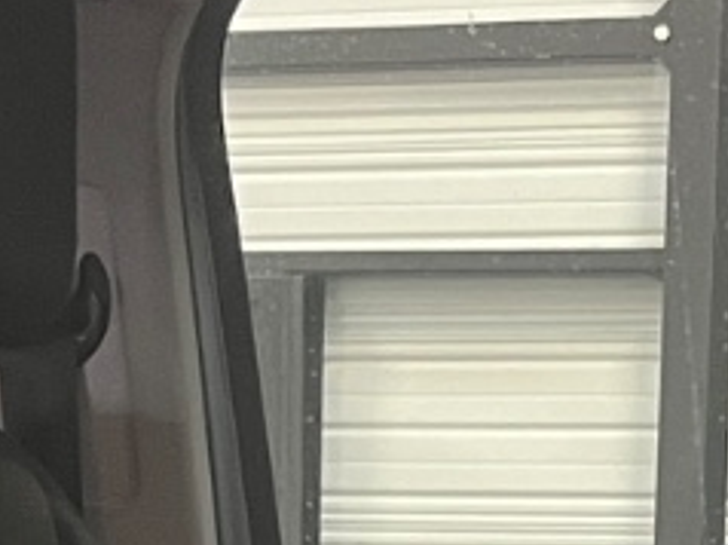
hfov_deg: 11.3
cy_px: 1307
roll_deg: -0.9
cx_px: 410
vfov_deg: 7.9
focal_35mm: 175
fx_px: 3677
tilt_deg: -11.4
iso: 640
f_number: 1.6
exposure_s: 1/25
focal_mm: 5.1
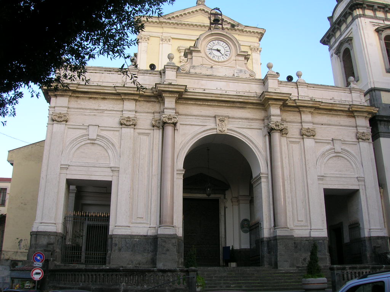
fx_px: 383
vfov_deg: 41.8
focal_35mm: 34
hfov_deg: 54.0
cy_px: 146
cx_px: 195
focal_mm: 5.7
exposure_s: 1/42
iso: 50
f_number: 4.9
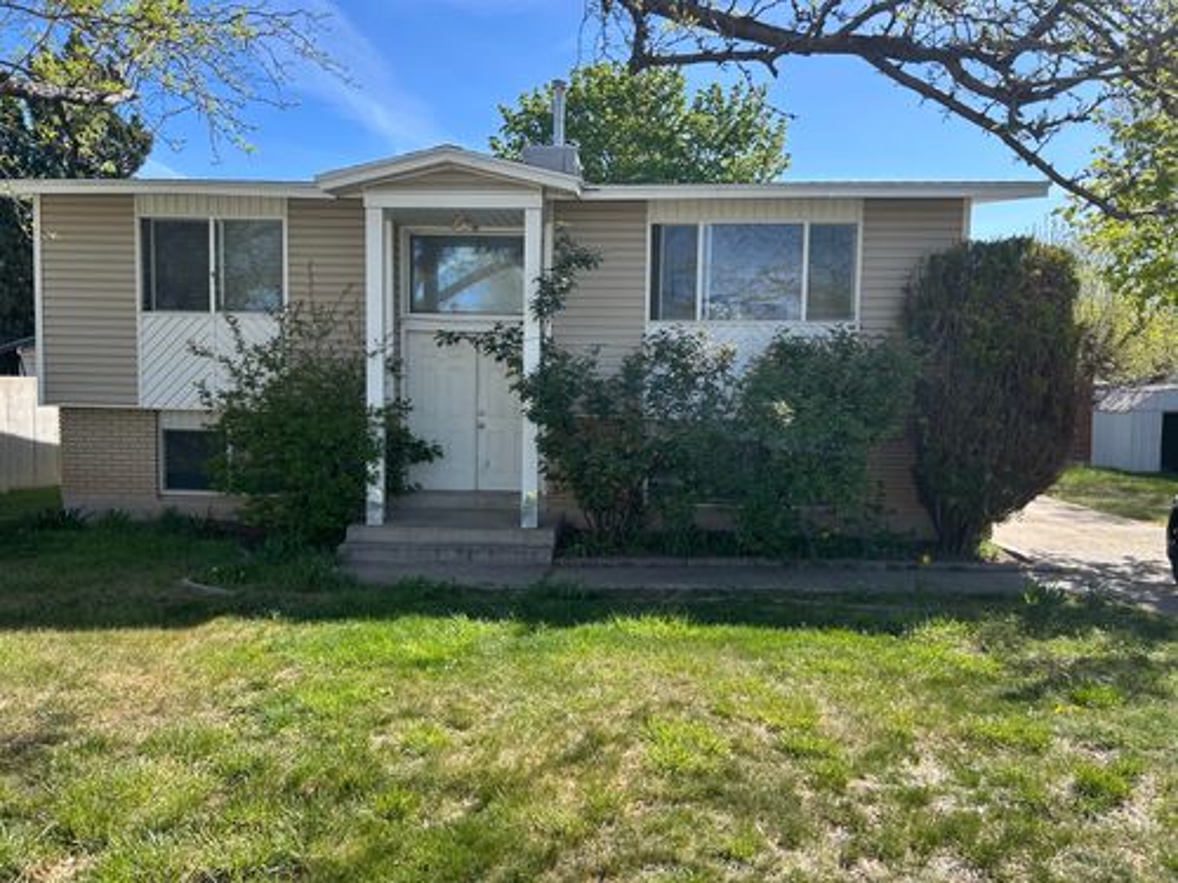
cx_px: 589
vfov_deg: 53.1
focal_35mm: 26
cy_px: 442
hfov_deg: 67.3
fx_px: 885
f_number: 1.5
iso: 50
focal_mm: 5.7
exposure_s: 1/1361
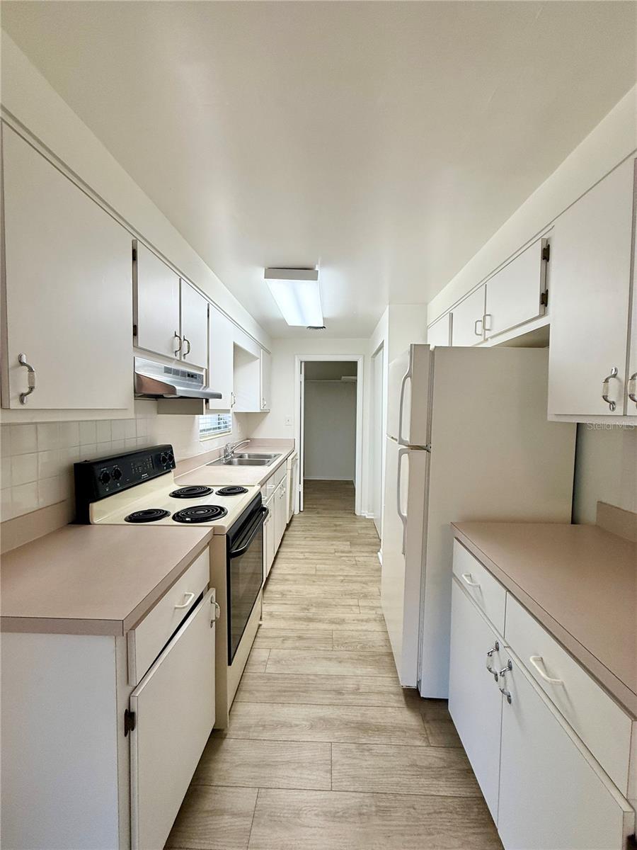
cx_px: 318
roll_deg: -0.2
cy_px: 425
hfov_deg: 85.7
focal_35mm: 14
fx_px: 344
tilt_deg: -2.5
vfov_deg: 102.1
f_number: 2.2
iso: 125
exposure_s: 1/118
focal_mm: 2.22
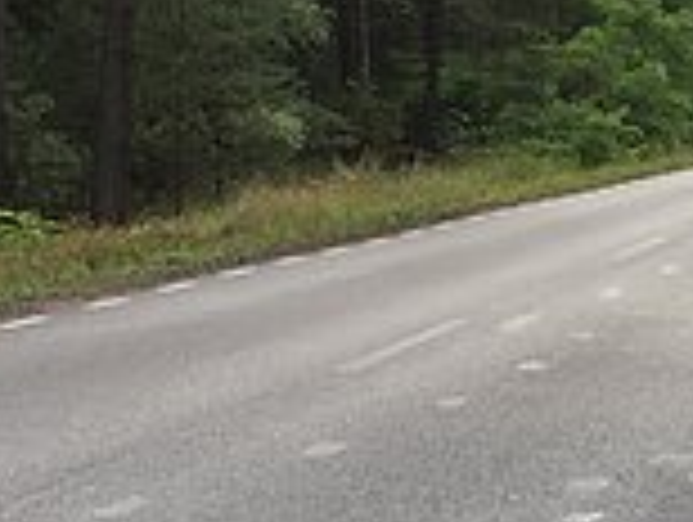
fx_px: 3389
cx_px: 644
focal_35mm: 169
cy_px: 466
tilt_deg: -6.5
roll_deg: -0.7
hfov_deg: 11.6
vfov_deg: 8.8
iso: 25
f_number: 2.2
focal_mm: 4.15
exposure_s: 1/394
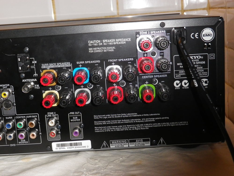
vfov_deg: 27.5
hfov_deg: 36.2
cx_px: 117
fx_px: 358
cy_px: 88
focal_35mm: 53
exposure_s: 1/60
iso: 400
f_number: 4.4
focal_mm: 9.5
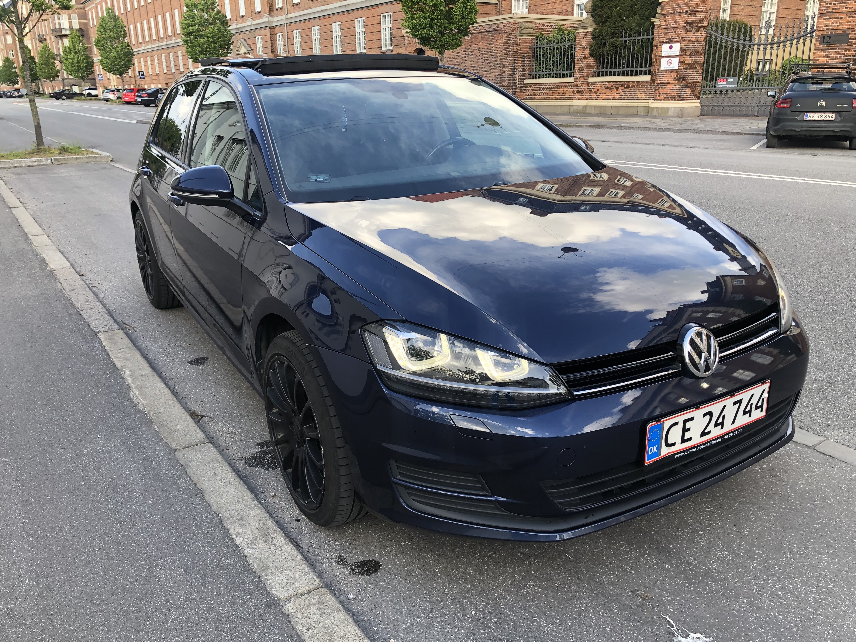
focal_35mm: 28
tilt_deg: -18.2
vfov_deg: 49.7
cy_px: 321
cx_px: 428
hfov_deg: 63.4
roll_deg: +0.9
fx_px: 692
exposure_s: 1/234
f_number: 1.8
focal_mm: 4
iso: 20
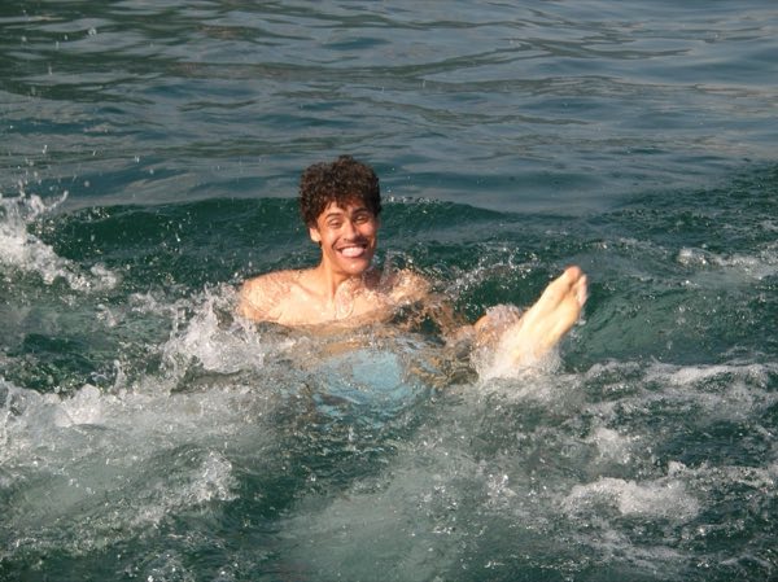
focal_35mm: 124
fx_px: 2785
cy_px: 291
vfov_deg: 11.9
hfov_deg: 15.9
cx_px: 389
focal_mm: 20.4
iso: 50
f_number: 5.1
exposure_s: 1/299
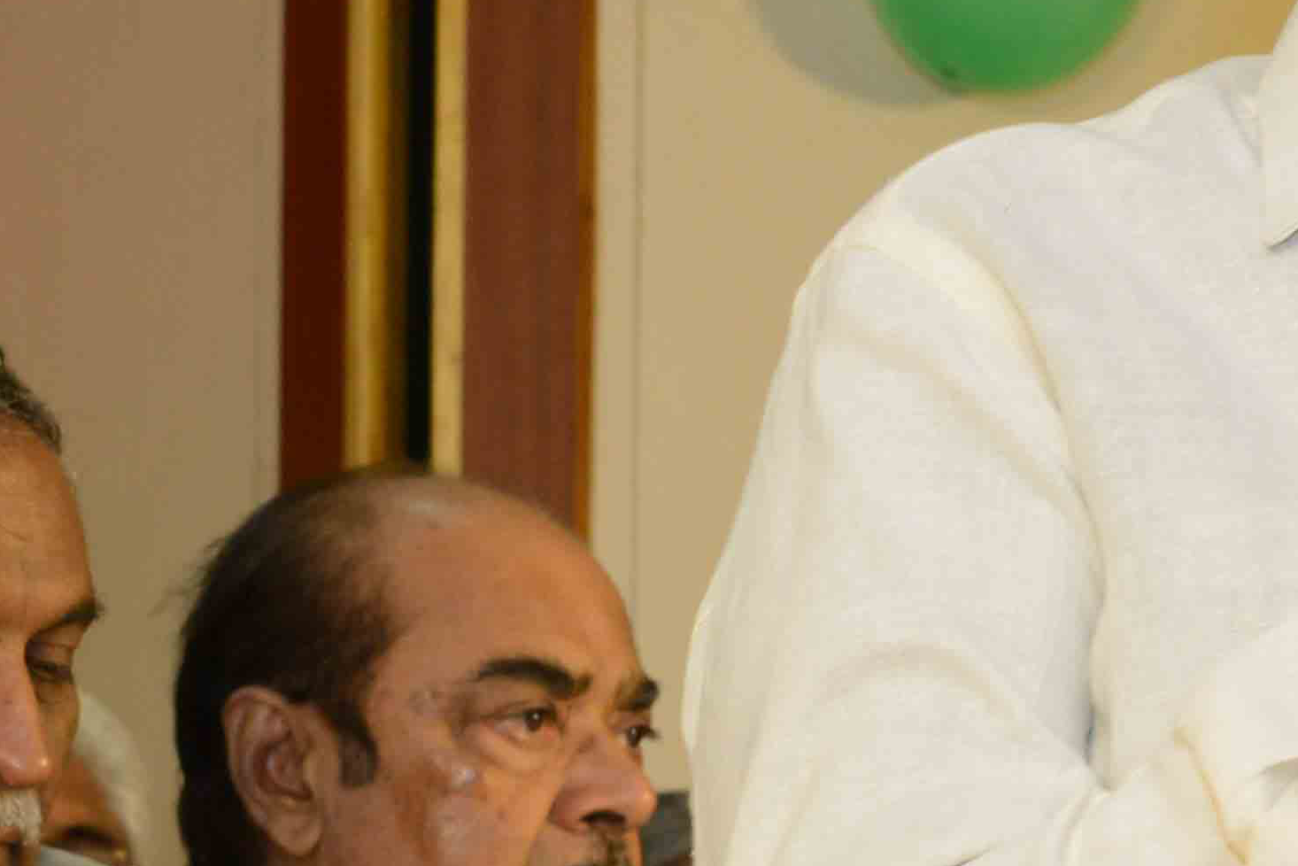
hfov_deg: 8.4
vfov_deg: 5.7
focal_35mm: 241
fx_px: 8691
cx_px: -427
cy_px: 1060
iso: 800
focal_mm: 48
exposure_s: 1/60
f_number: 7.1
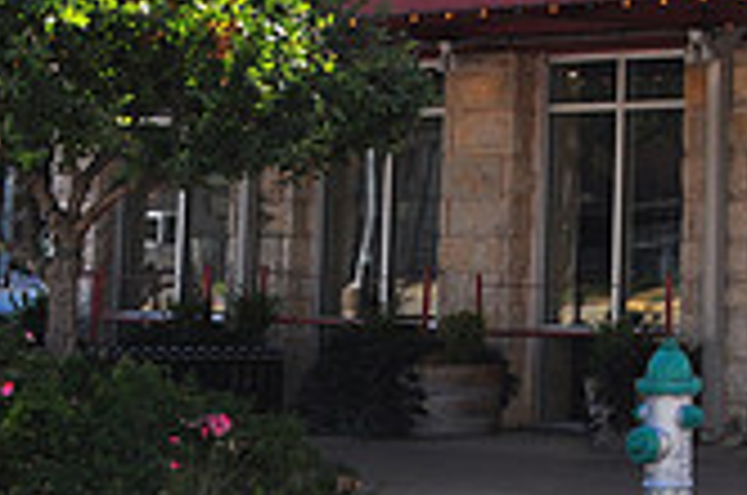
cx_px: 1210
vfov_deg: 9.9
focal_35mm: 136
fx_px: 2817
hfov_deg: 13.9
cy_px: -128
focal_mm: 26
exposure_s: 1/160
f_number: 13
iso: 200
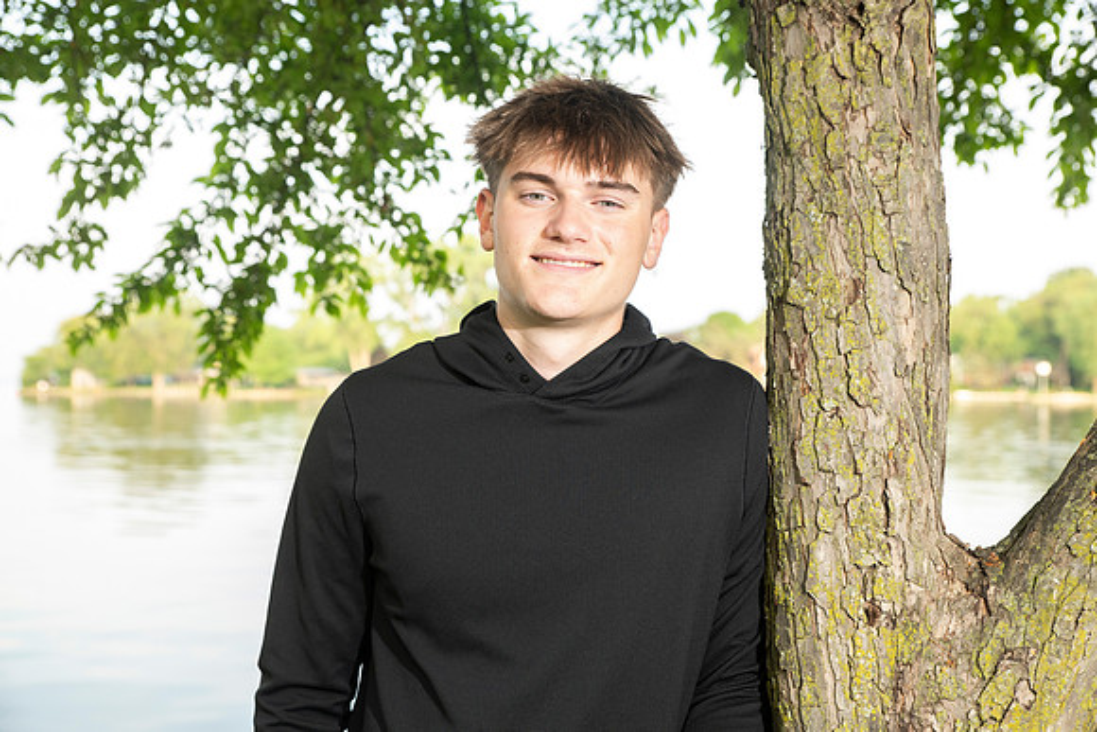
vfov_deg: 27.0
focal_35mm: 50
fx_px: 1524
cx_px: 548
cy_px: 366
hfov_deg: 39.6
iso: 500
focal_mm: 50
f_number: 5.6
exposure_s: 1/160
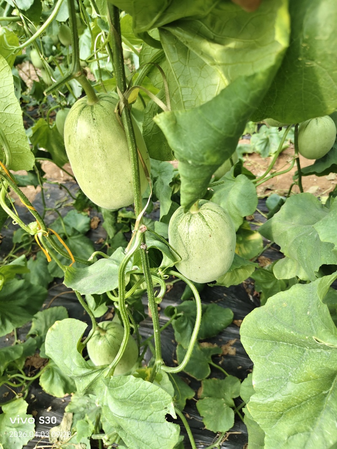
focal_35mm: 23
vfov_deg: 73.9
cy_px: 224
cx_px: 168
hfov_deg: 58.9
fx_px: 299
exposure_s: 1/120
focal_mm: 5.56
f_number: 1.88
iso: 50
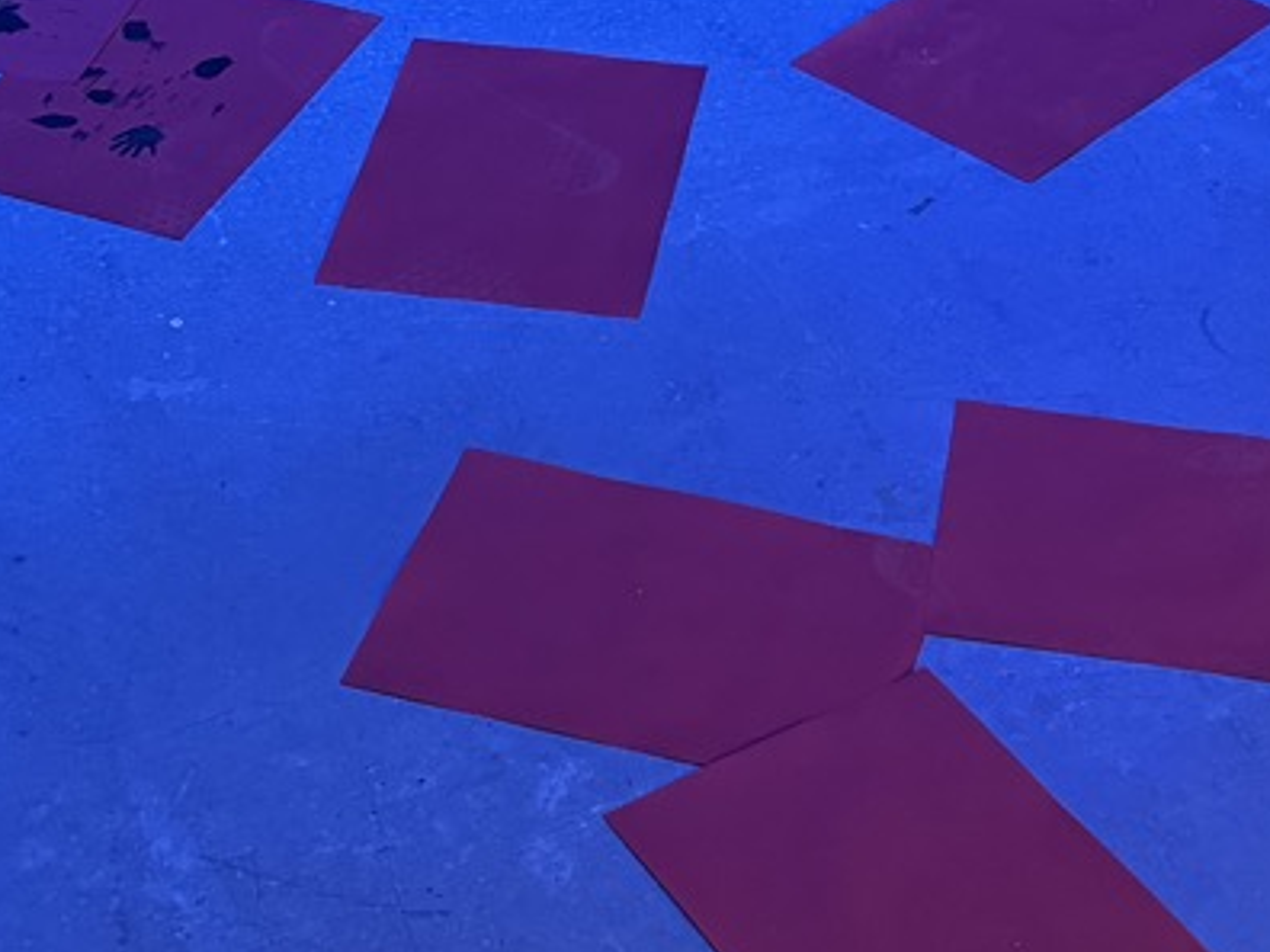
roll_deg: +0.2
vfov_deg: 14.9
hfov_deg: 20.2
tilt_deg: -30.9
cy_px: -87
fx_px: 3559
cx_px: 597
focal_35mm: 97
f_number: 1.78
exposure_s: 1/34
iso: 800
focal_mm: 6.76
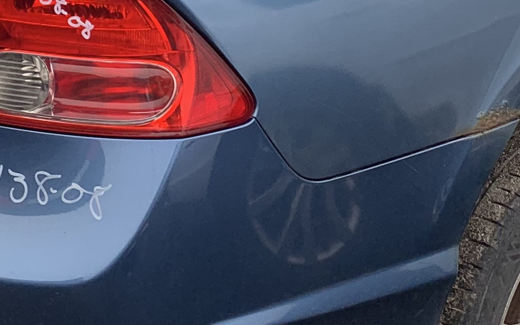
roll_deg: +0.5
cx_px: 305
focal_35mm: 109
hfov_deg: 19.1
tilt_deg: -11.5
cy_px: -102
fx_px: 1545
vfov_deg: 11.7
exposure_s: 1/202
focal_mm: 4.25
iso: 25
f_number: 1.8
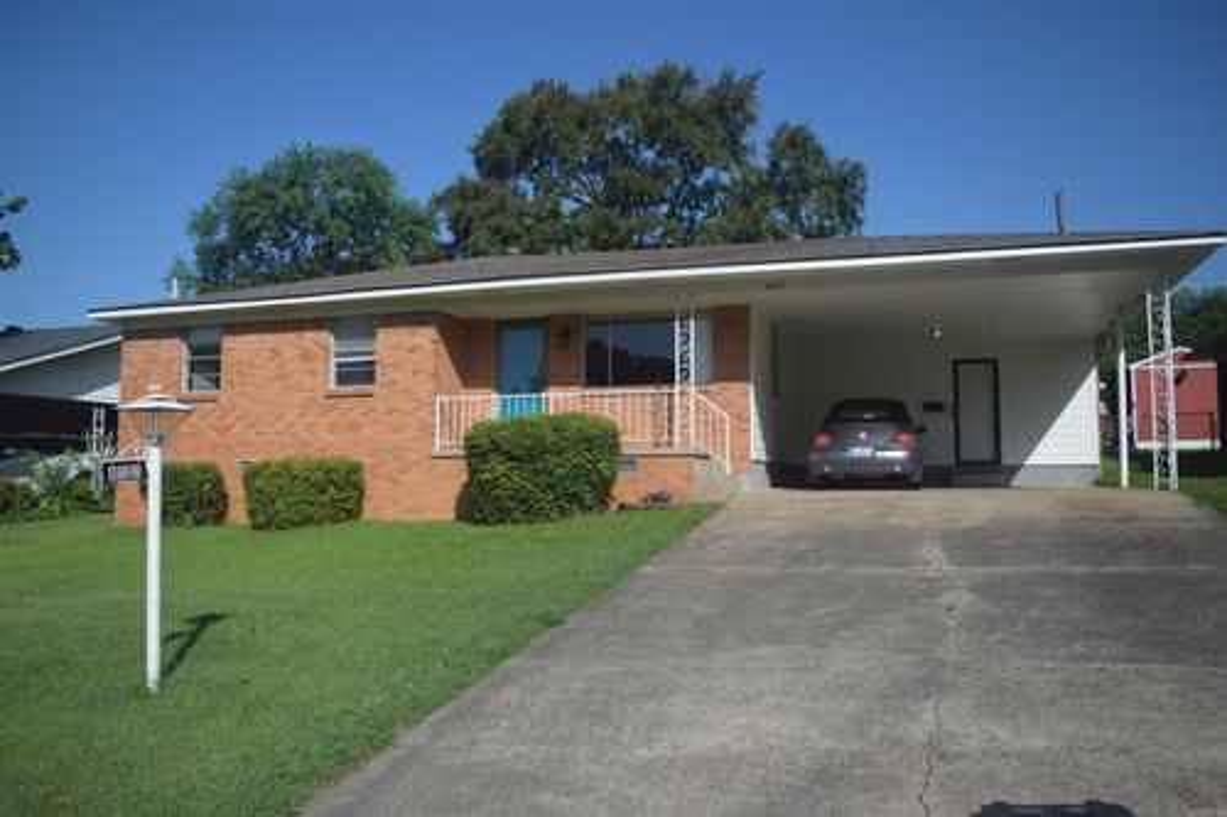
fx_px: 920
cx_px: 614
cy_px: 408
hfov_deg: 67.4
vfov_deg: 47.9
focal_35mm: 27
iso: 200
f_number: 3.5
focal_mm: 18
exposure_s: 1/3200
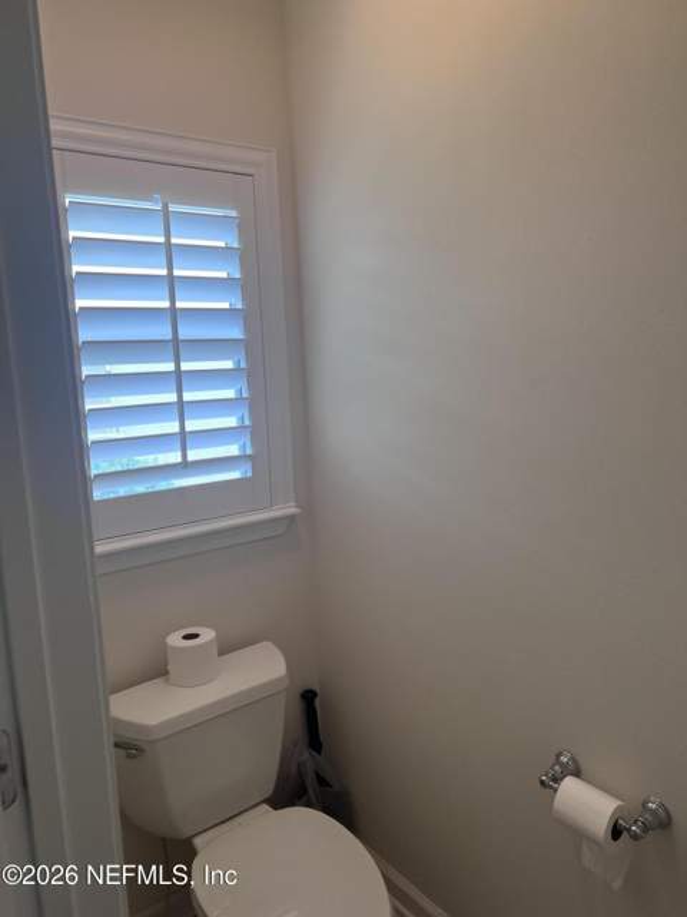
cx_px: 344
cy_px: 458
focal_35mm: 26
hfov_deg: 53.1
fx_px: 688
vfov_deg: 67.3
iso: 125
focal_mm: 5.7
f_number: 1.5
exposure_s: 1/120
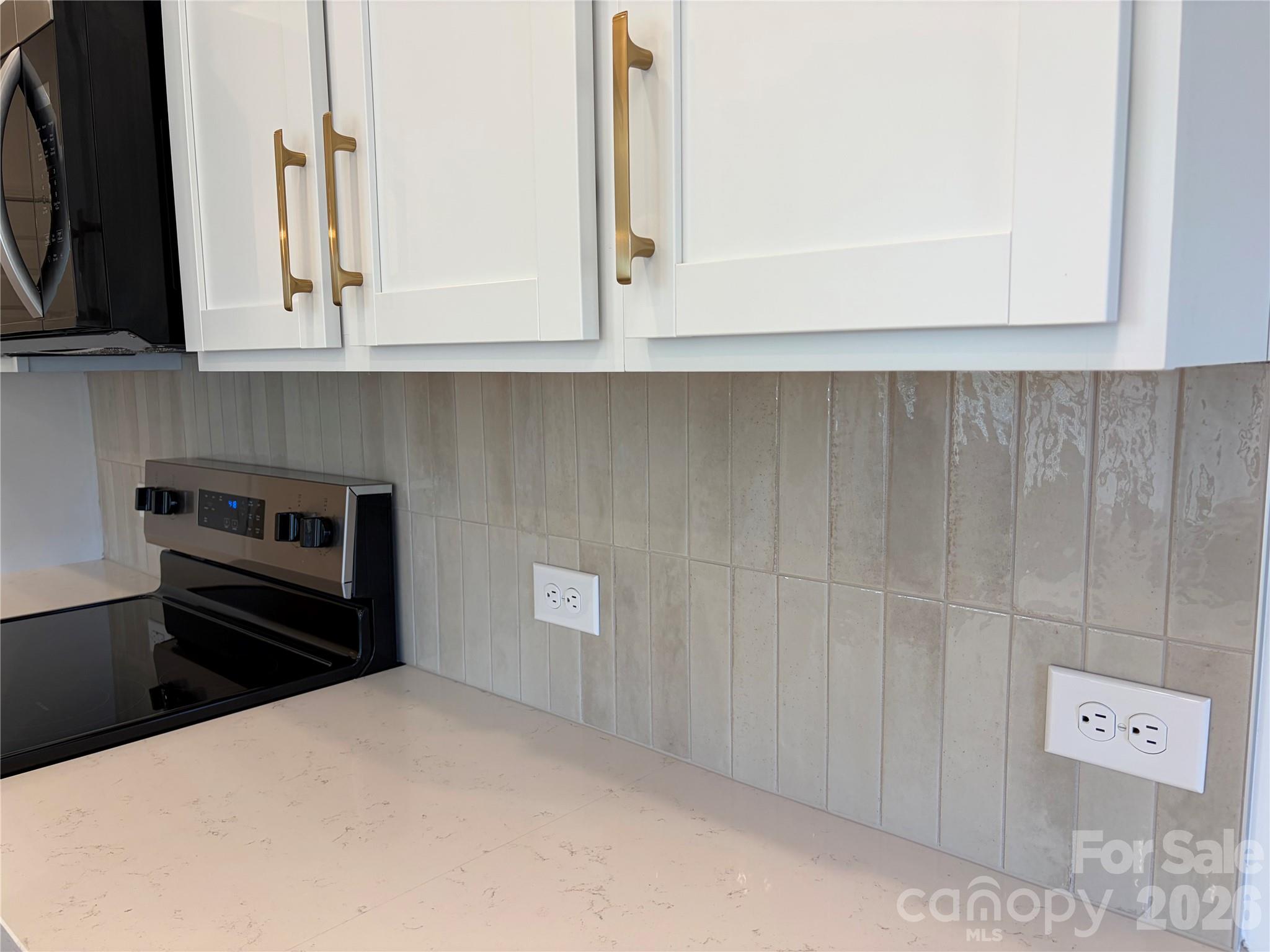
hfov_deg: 67.3
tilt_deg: -6.8
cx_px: 635
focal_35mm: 26
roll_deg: +1.6
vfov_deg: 53.1
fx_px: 954
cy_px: 476
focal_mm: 5.96
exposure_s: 1/120
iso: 64
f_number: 1.6
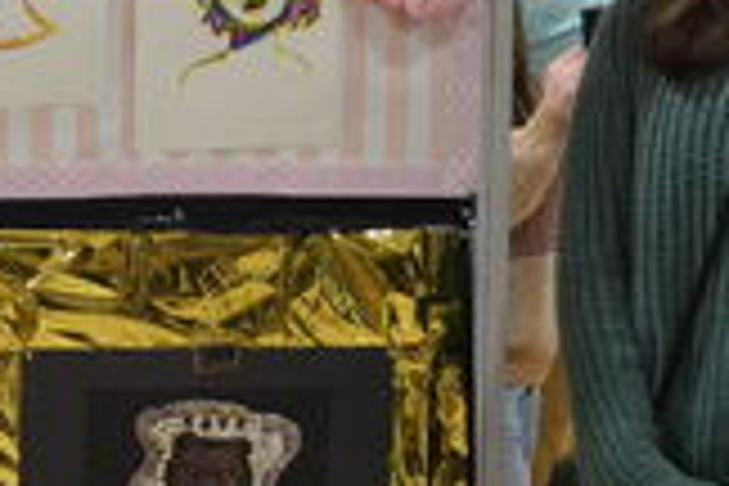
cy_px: 135
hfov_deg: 14.8
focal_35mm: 137
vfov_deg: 10.0
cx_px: 25
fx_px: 2774
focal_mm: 24
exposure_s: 1/250
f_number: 4
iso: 3200
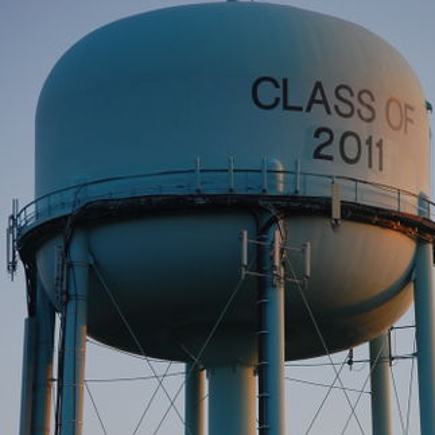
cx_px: 259
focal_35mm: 319
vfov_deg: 5.5
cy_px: 391
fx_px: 4535
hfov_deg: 5.5
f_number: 5
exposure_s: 1/400
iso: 200
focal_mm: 112
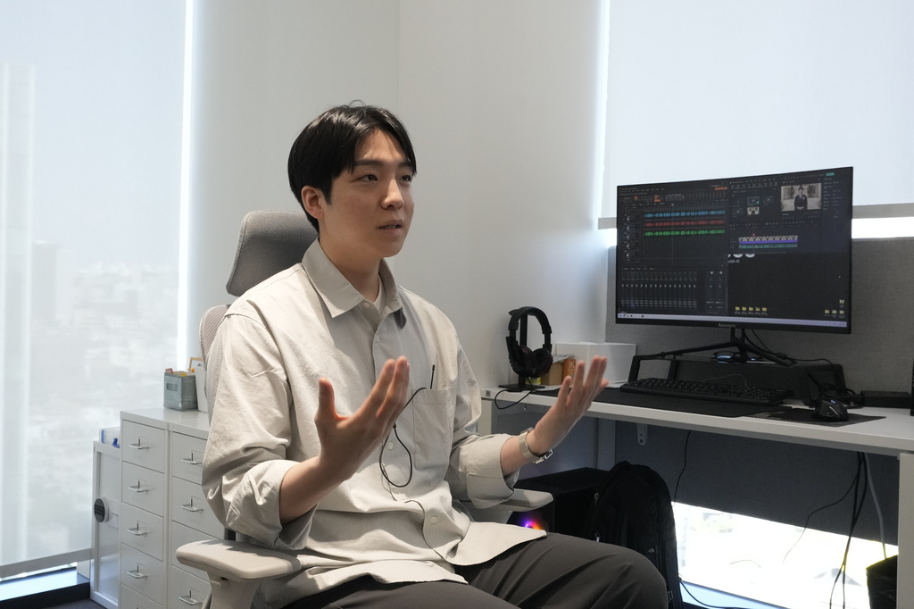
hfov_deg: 53.1
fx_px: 914
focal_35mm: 36
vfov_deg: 36.8
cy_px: 304
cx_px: 457
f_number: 9
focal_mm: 24
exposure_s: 1/200
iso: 4000
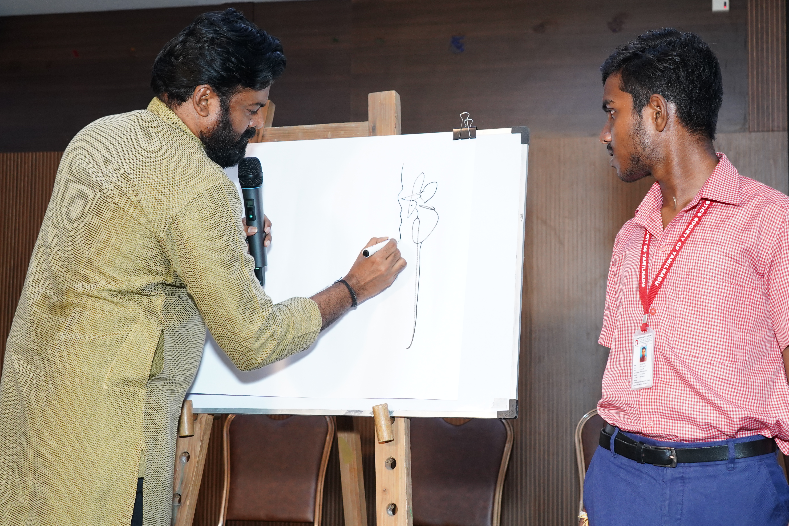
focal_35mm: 56
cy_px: 215
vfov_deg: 24.2
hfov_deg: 35.6
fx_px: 1227
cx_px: 419
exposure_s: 1/125
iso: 2000
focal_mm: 46
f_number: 7.1
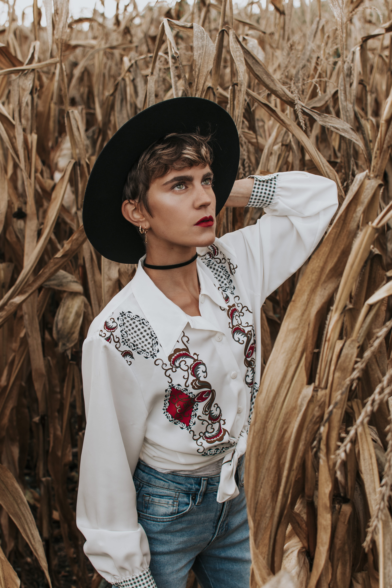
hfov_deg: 25.8
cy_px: 294
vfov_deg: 37.9
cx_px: 196
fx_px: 857
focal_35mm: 52
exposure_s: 1/125
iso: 100
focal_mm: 35
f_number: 3.5
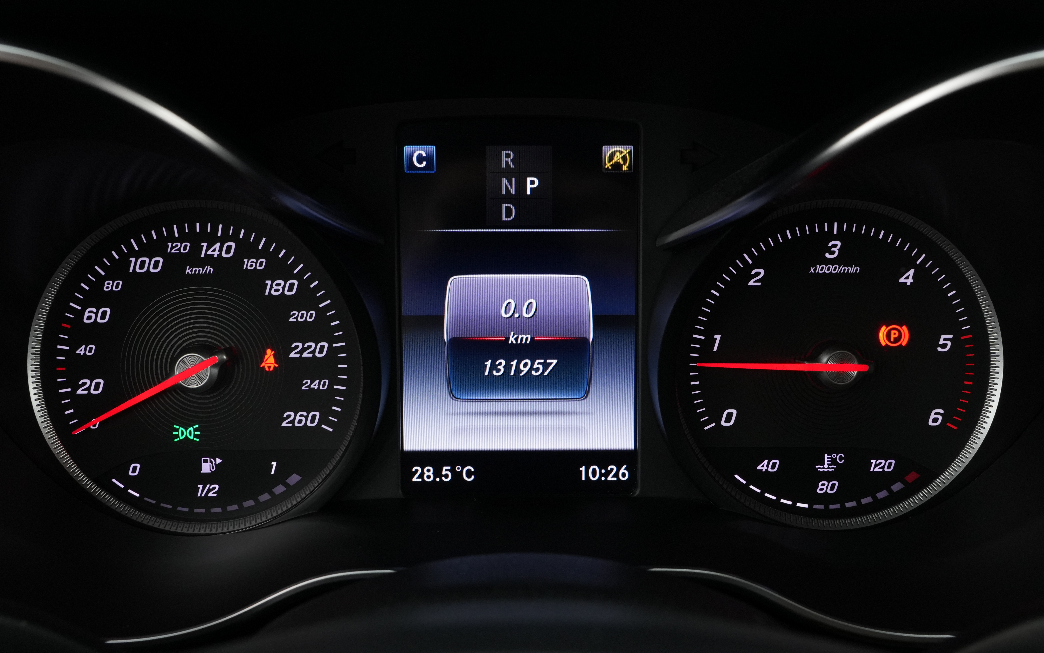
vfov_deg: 38.8
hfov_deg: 58.9
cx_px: 521
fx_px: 925
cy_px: 336
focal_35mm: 33
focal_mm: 21
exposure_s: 1/40
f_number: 8
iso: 1000
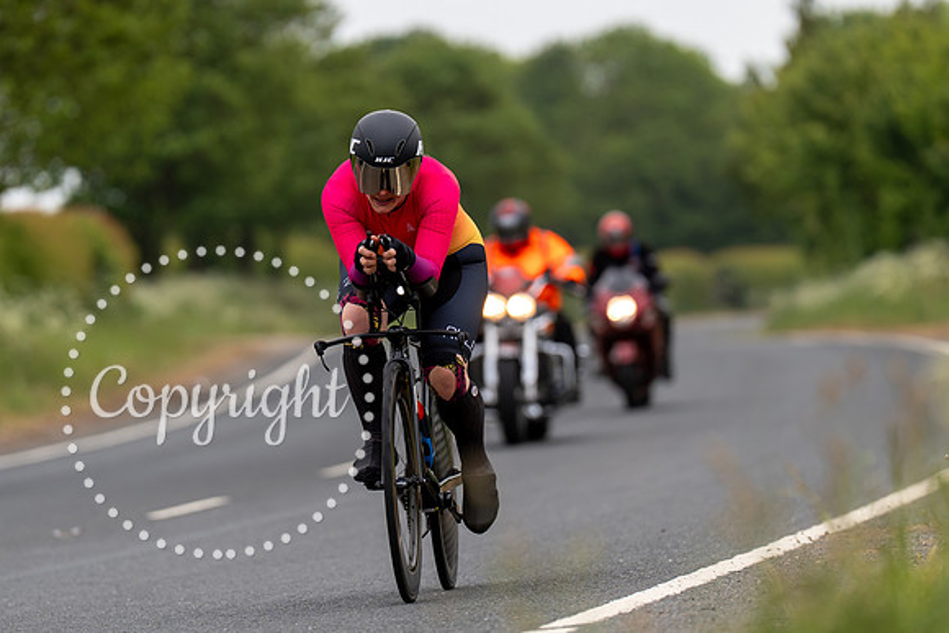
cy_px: 315
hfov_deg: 7.0
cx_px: 435
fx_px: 7757
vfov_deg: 4.7
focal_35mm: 294
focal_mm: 200
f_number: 3.2
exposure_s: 1/1250
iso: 160
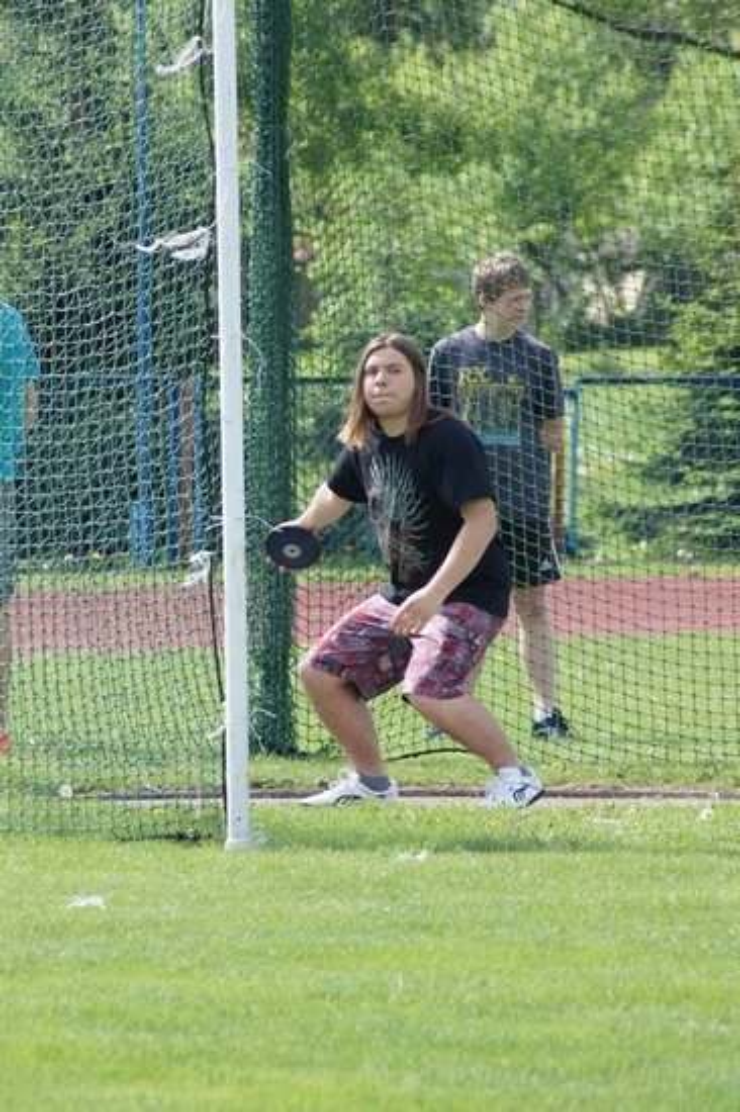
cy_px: 556
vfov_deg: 4.6
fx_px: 13891
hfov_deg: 3.1
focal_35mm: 450
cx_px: 370
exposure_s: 1/250
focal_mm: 300
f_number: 10
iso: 400
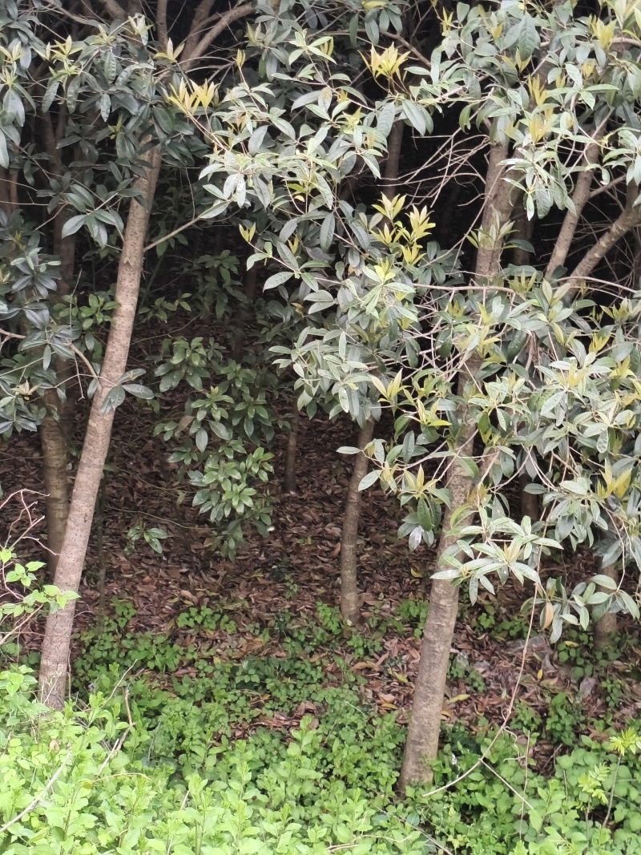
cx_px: 320
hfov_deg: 23.6
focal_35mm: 62
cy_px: 428
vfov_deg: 31.2
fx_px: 1531
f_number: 1.5
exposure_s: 1/50
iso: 640
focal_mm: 4.94
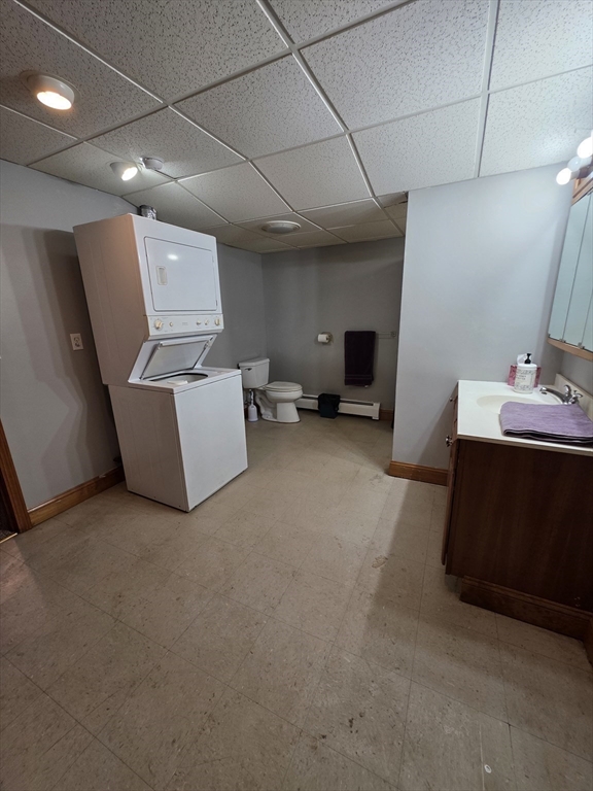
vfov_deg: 106.2
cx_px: 296
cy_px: 396
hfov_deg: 89.9
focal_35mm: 13
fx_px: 297
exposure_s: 1/120
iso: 80
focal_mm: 2.2
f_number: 1.9
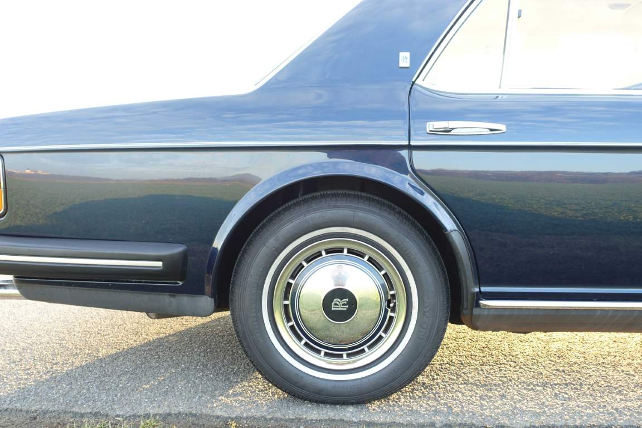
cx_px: 321
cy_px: 214
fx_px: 606
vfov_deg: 38.9
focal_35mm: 34
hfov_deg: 55.8
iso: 125
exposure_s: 1/40
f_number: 2.8
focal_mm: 12.48
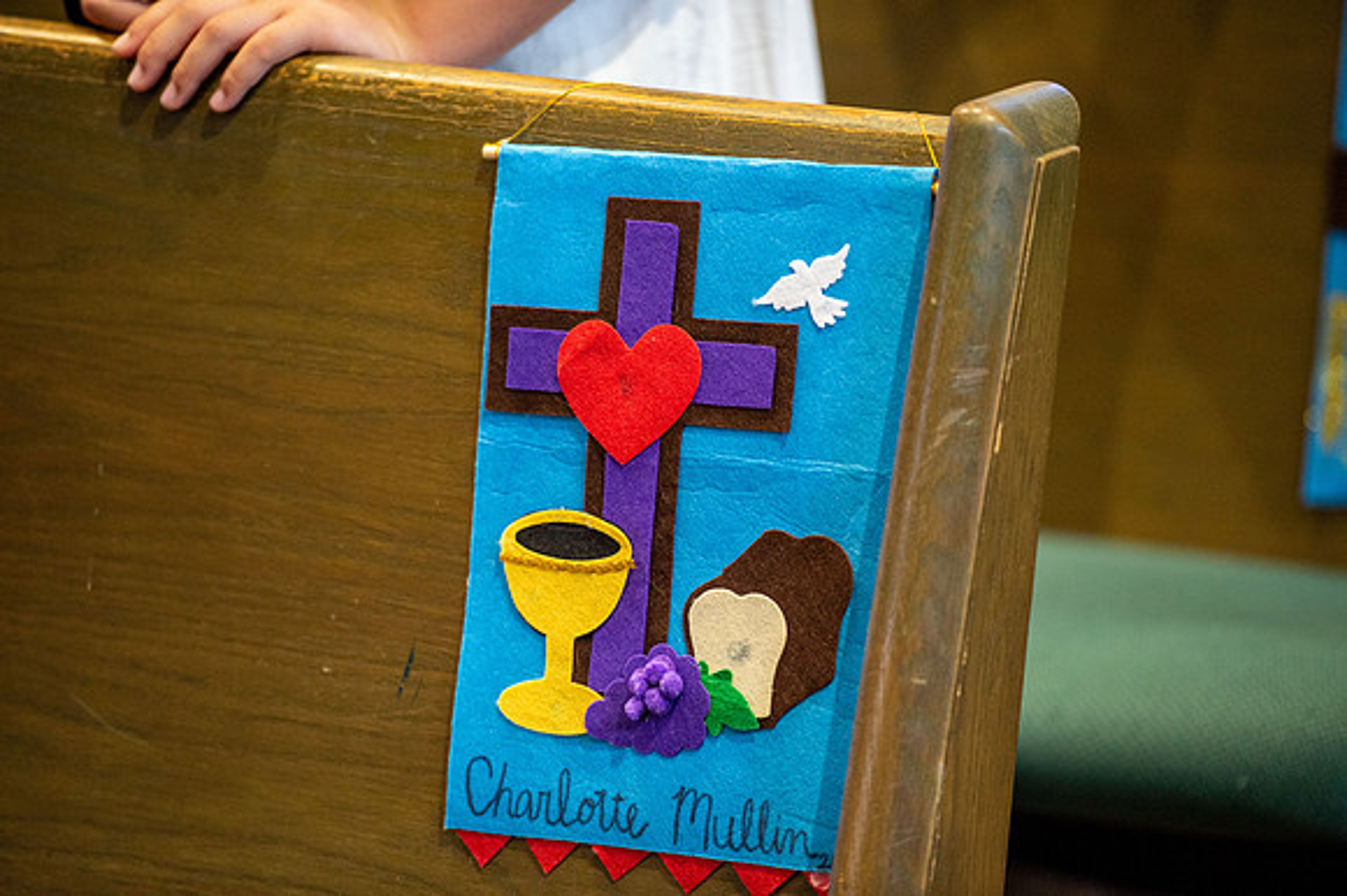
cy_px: 448
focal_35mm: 200
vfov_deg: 6.9
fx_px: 7479
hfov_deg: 10.3
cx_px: 674
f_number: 2.8
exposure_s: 1/125
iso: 1600
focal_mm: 200
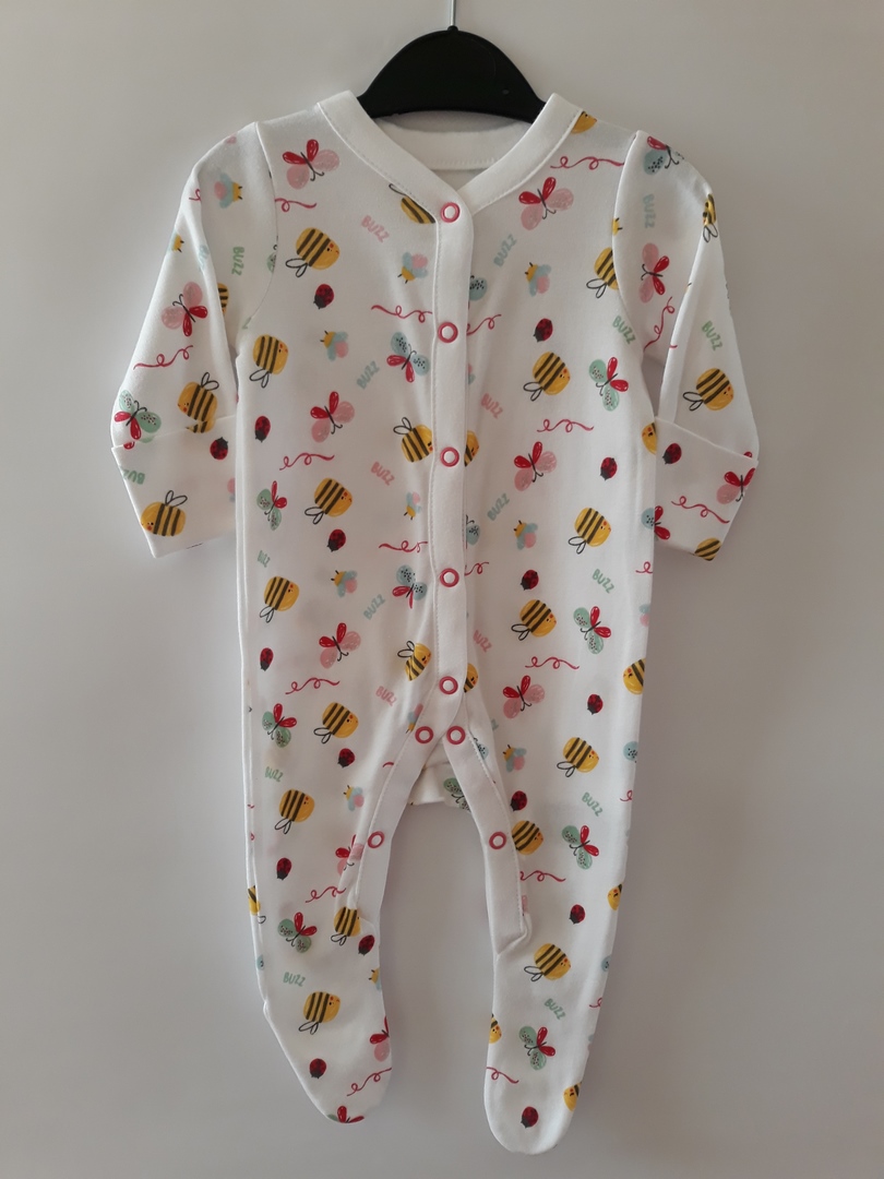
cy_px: 590
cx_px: 442
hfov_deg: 51.4
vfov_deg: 65.3
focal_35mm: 27
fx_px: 919
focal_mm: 3.6
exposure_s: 1/100
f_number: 1.9
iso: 80
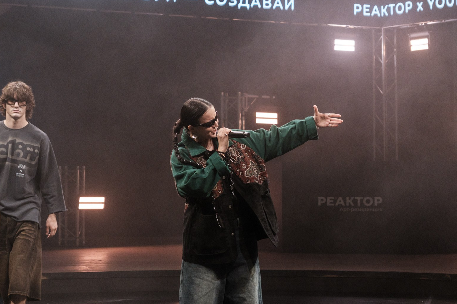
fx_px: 1066
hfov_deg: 24.2
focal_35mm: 84
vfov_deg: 16.2
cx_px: 218
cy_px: 119
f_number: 3.2
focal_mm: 38.6
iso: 1600
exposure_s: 1/250
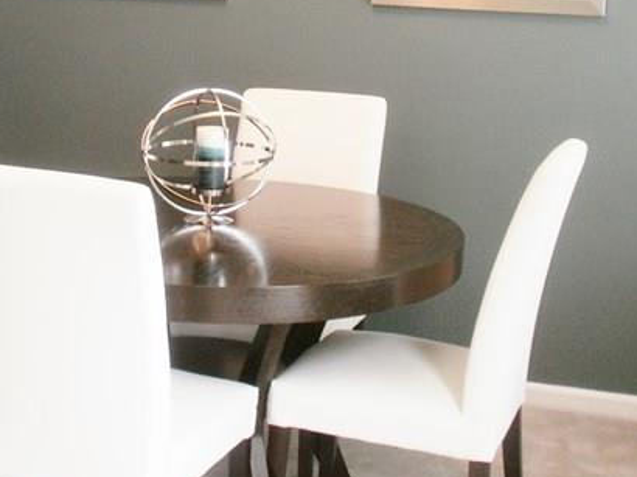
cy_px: 76
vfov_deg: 22.2
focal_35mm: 65
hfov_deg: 29.6
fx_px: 1195
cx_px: 199
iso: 125
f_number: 2.6
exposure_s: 1/25
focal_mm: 4.65
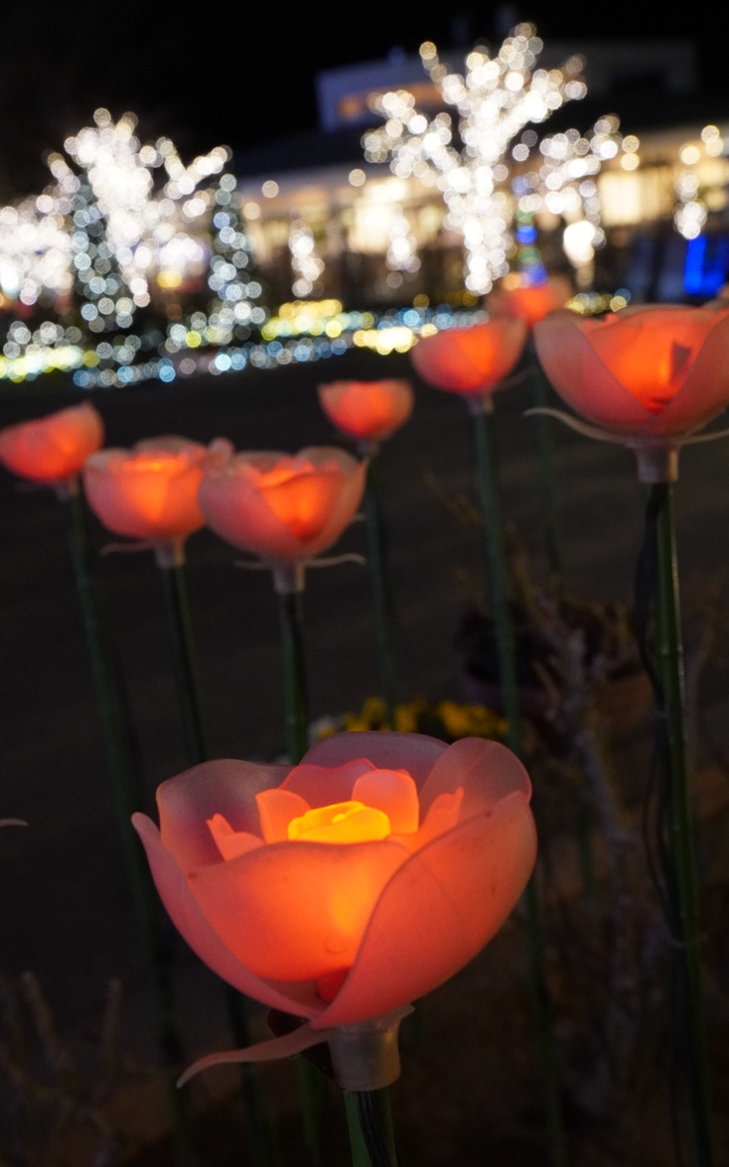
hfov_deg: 25.8
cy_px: 581
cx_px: 363
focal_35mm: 50
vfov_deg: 40.3
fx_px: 1590
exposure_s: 1/30
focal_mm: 32
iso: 3200
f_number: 5.6
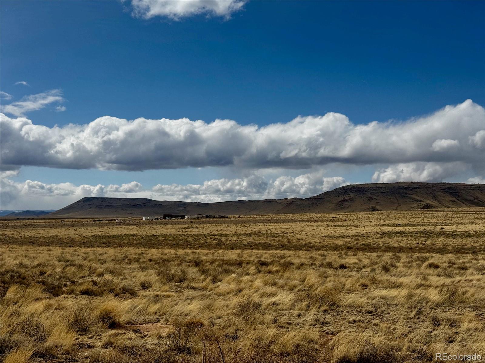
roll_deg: -0.7
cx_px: 242
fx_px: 673
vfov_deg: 30.3
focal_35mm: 48
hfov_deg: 39.7
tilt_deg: +2.7
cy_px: 182
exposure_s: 1/12500
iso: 64
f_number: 1.78
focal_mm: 6.76
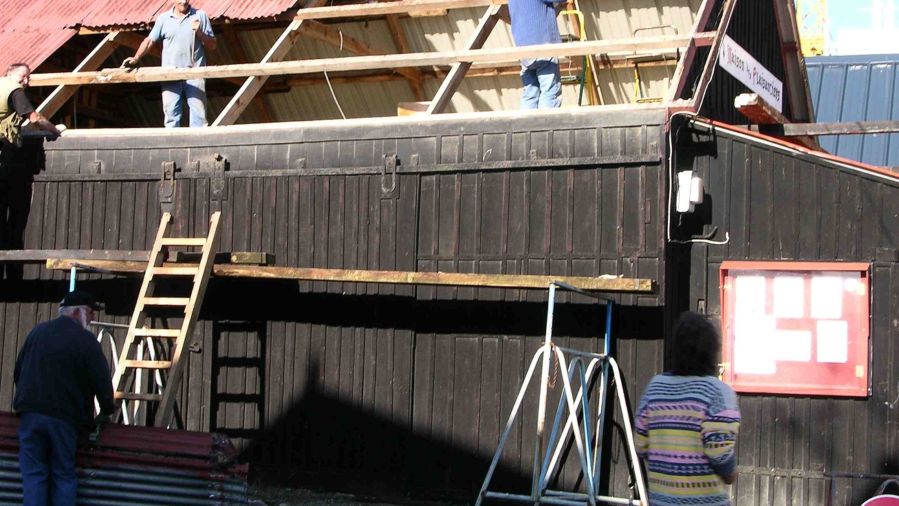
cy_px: 215
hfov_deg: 31.0
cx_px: 421
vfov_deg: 17.7
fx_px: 1621
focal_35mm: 68
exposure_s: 1/83.8
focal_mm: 12.7
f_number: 6
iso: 50
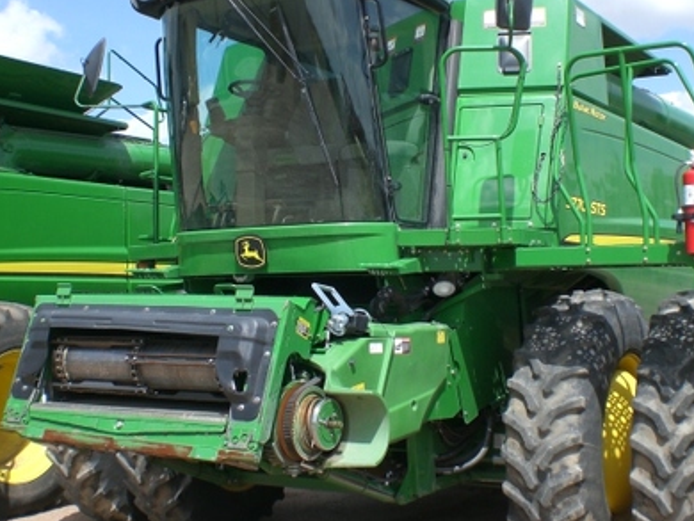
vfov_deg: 27.5
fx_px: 1063
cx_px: 363
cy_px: 276
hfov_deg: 36.1
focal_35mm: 53
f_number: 4.4
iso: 50
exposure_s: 1/400
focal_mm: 6.3
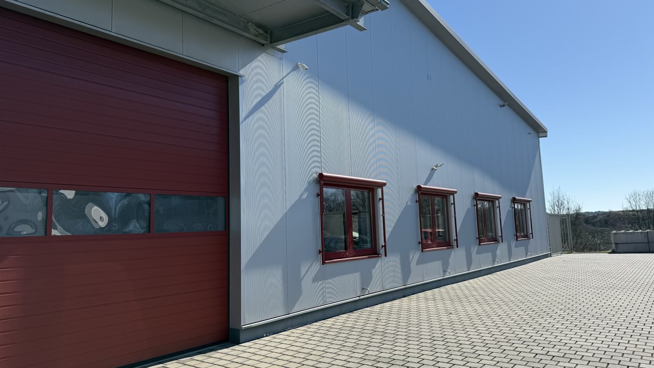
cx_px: 337
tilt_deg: +7.4
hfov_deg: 69.9
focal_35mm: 27
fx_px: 468
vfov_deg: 42.8
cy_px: 171
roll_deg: +1.3
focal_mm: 6.76
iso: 80
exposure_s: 1/4975
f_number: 1.78
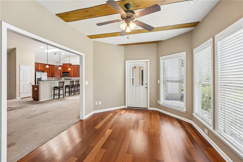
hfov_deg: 104.3
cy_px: 81
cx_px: 122
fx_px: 94
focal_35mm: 14
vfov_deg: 81.1
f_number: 8
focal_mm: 14
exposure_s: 1/10
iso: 320
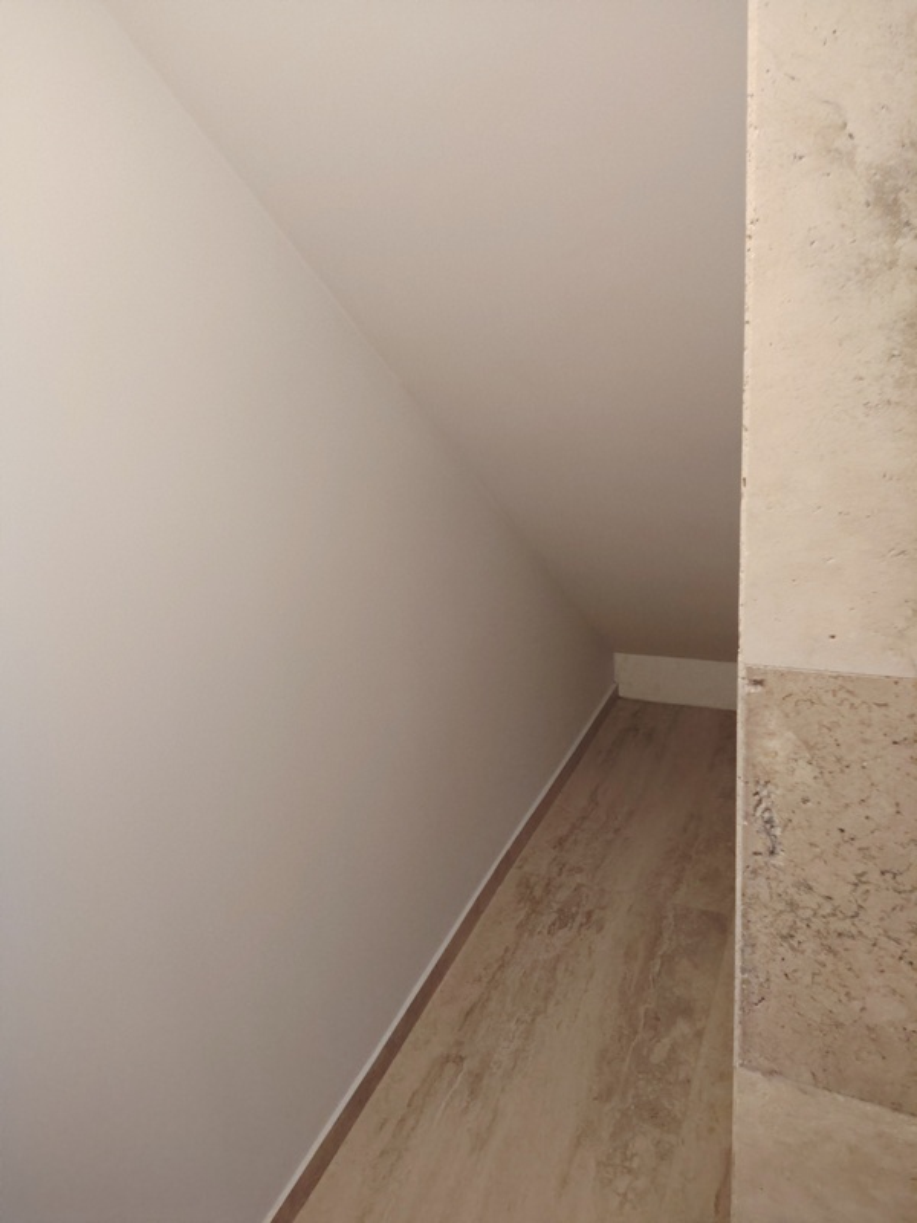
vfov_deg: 71.6
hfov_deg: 56.8
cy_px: 612
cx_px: 458
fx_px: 848
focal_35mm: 24
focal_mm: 5.25
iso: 7232
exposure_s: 1/100
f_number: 1.75
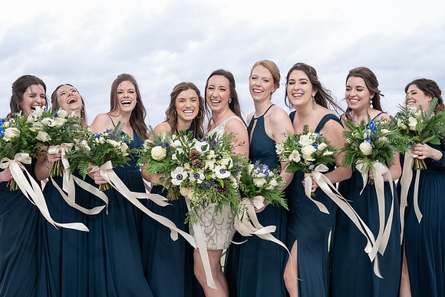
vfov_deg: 33.7
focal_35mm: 40
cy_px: 159
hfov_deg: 48.8
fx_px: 490
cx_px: 211
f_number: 4
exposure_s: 1/250
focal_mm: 35
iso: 64
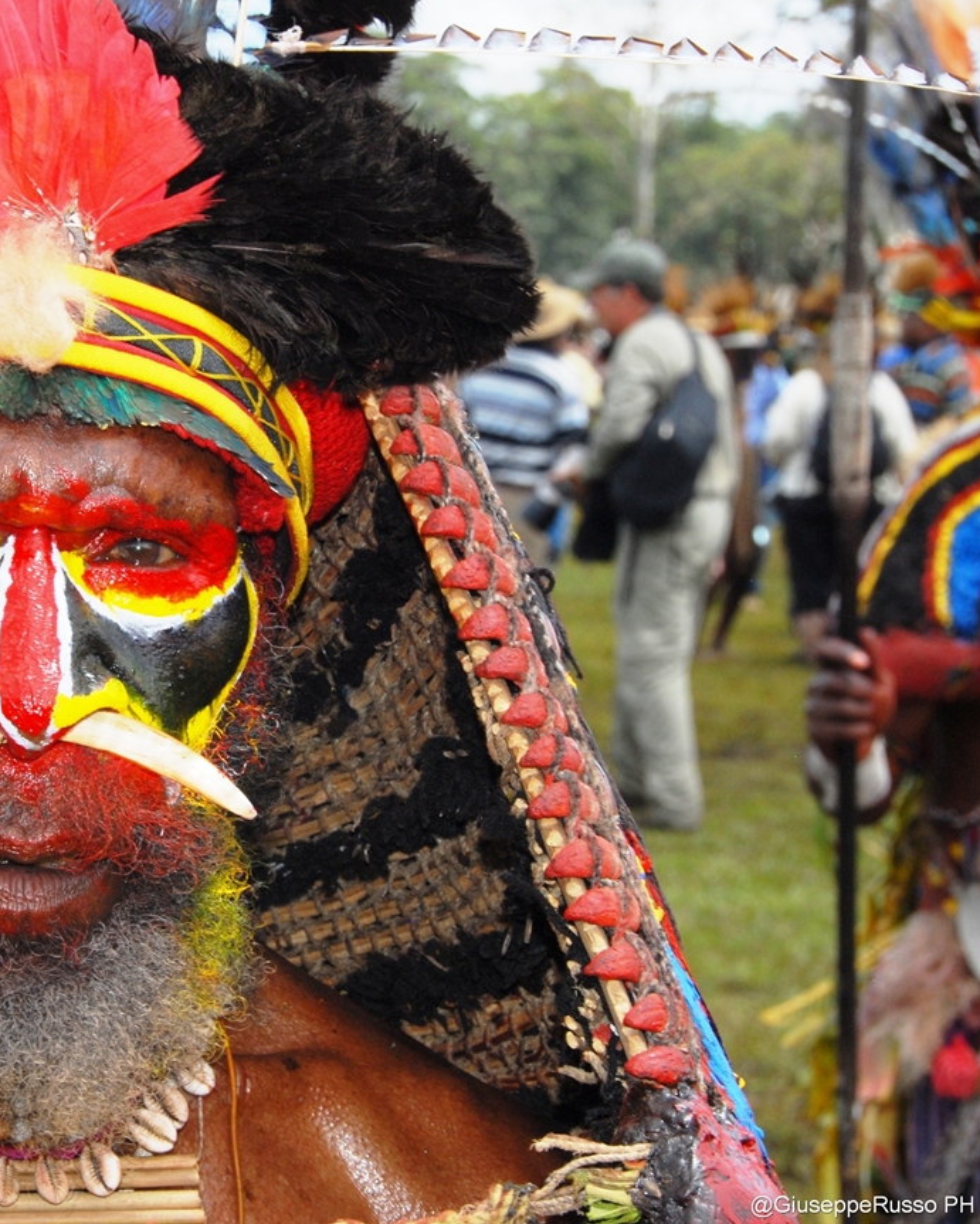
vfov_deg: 16.5
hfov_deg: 13.1
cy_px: 616
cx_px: 92
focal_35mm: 117
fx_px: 4229
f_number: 11
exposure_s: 1/250
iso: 250
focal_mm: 55
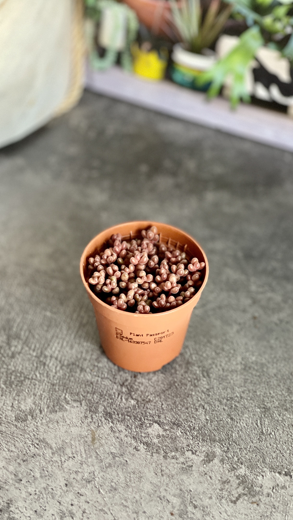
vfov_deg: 30.2
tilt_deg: -47.2
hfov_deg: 17.2
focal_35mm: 70
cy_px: 259
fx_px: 967
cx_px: 128
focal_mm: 7.5
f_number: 2.2
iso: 320
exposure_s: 1/40
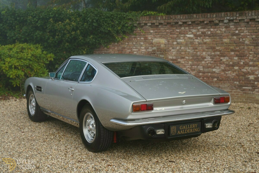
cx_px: 130
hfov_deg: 36.4
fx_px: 394
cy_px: 86
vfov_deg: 24.7
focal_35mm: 55
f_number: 5.6
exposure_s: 1/60
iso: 200
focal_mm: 54.7
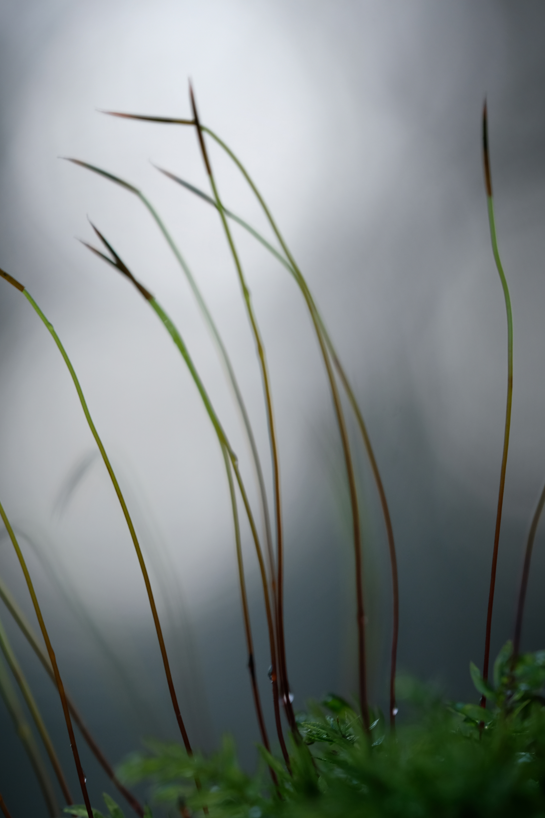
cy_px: 407
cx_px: 159
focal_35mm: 181
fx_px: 4110
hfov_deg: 7.6
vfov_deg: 11.4
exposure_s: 1/20
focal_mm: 80
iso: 200
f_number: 5.6
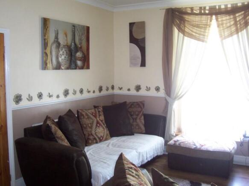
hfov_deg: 50.1
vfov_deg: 38.7
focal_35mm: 37
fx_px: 266
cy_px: 93
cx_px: 124
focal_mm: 5.6
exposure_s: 1/10
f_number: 2.8
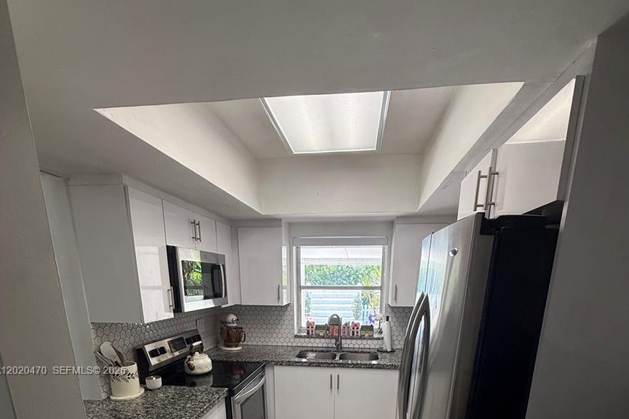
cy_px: 371
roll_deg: +0.0
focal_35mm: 20
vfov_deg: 54.5
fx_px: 349
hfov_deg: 84.0
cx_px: 317
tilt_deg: -15.3
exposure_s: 1/120
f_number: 2.2
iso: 100
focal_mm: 2.22
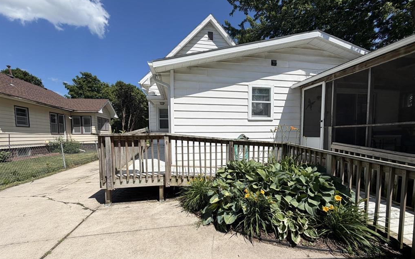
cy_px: 146
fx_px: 170
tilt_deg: -1.2
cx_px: 209
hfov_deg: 101.5
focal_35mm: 15
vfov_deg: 74.4
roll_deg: -0.5
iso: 20
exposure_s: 1/1087
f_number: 2.2
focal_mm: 2.22
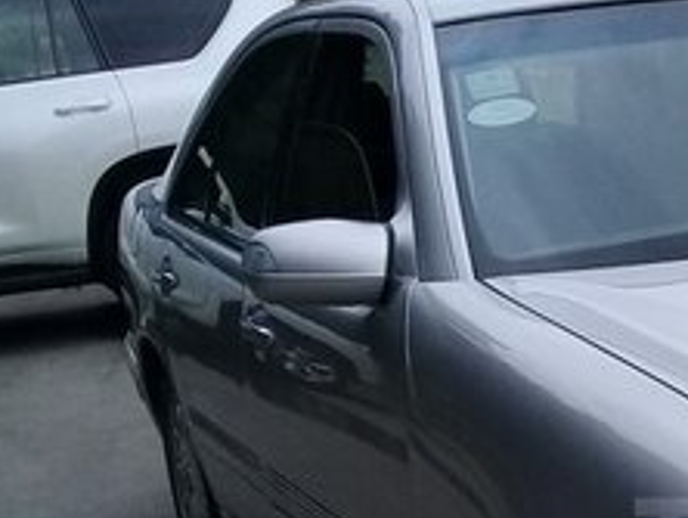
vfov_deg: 15.7
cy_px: 544
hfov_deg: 19.3
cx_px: 951
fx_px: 1830
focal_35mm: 92
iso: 50
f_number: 2.2
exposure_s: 1/946
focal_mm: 3.3
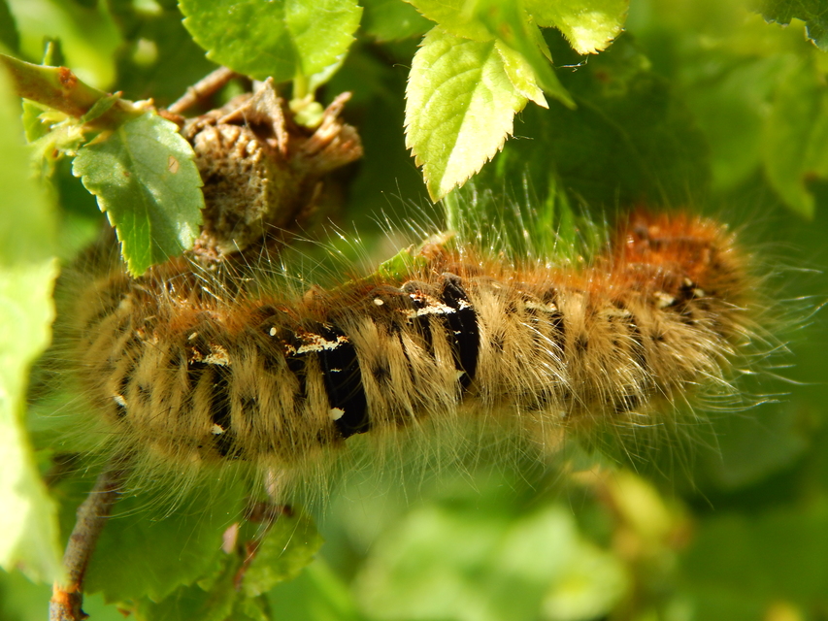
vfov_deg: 13.0
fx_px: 2727
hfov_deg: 17.3
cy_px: 310
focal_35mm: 114
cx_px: 414
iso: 125
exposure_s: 1/160
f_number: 4.6
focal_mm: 20.5
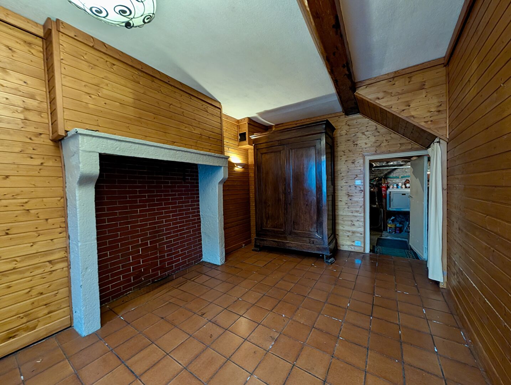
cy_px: 192
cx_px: 256
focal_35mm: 12
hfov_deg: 110.5
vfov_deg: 94.7
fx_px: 177
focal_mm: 2.02
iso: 227
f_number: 1.7
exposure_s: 1/25
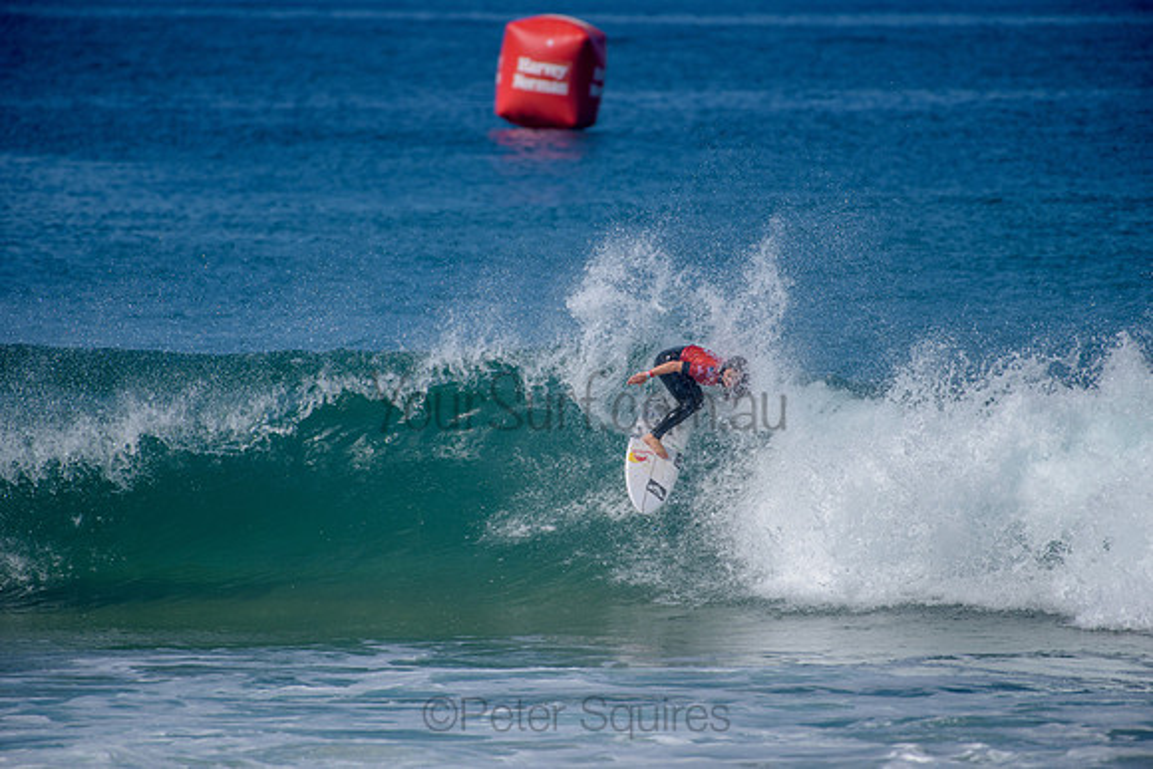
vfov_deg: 2.8
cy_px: 384
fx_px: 16017
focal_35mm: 500
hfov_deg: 4.1
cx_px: 576
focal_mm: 500
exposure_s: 1/2000
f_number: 5.6
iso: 125
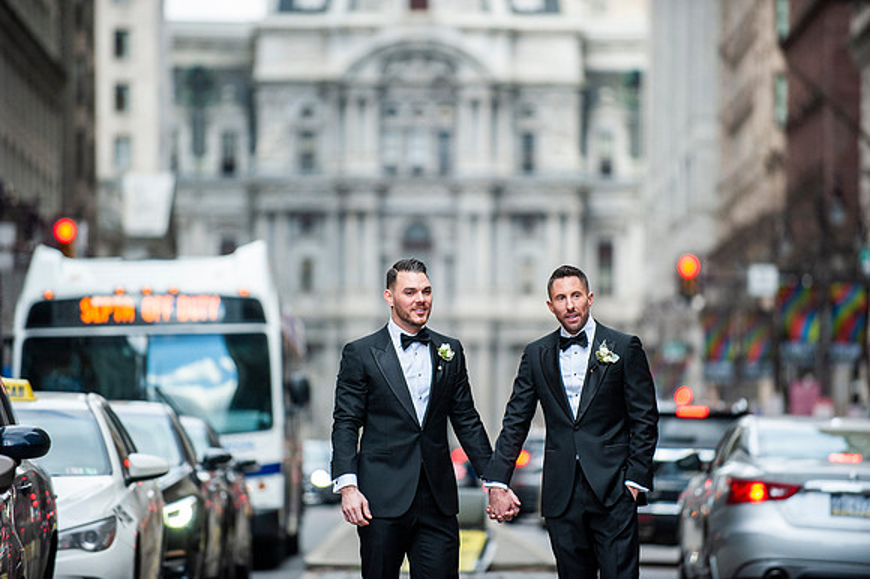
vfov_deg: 6.9
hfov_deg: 10.3
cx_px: 435
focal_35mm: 200
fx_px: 4830
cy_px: 290
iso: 1000
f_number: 2.8
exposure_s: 1/1600
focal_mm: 200
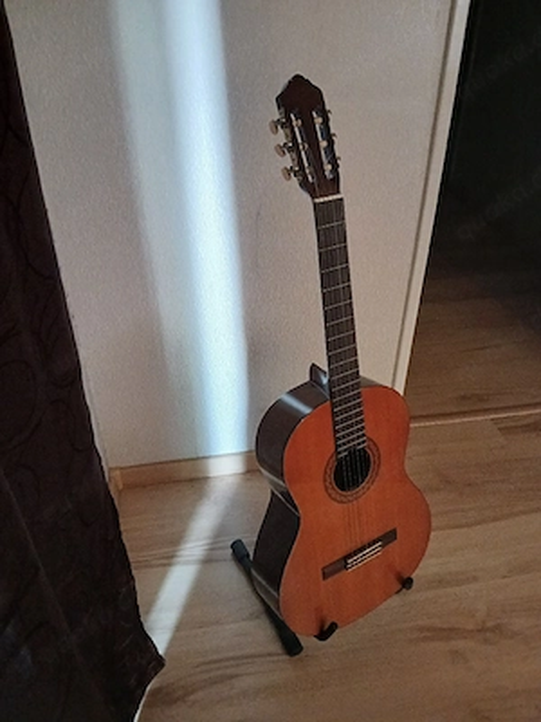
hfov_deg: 53.1
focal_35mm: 26
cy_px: 361
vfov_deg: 67.3
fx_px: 542
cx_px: 270
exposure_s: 1/20
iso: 640
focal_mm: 3.98
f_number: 1.8
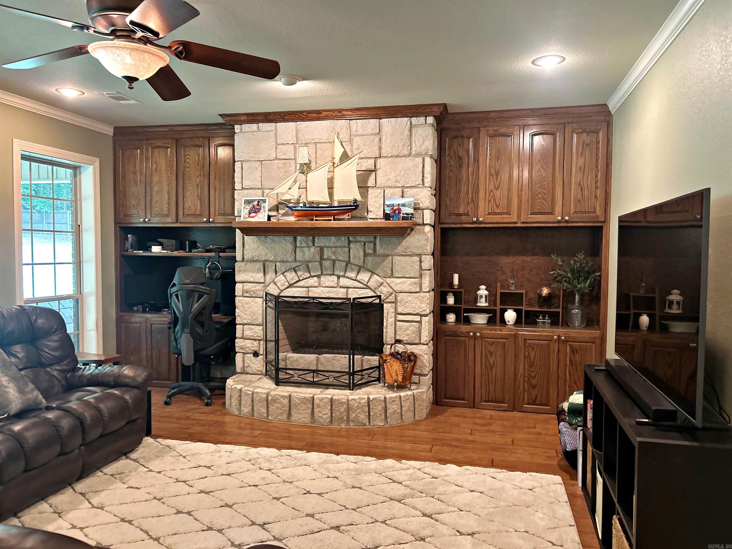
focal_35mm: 26
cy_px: 274
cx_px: 366
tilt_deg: -2.4
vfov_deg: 53.1
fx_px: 550
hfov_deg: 67.3
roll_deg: -0.1
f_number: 1.5
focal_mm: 5.7
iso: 320
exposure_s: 1/60
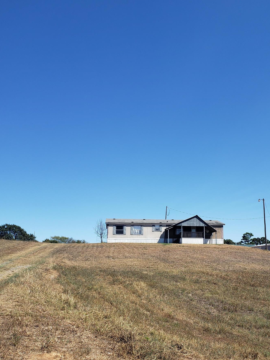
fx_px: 354
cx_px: 169
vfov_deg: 53.8
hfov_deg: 41.5
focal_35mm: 34
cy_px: 206
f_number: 2.4
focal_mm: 4.3
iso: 50
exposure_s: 1/1319
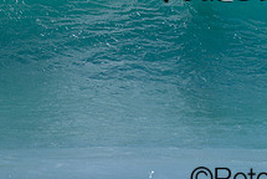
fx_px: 11207
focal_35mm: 1509
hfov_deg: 1.4
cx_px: 287
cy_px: -28
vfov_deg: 0.9
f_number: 8
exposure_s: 1/2000
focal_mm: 560
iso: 560
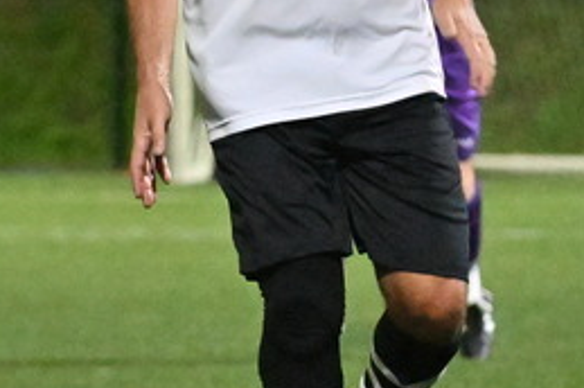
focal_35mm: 780
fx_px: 12637
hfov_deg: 2.6
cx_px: 97
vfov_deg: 1.8
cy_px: 210
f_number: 5.6
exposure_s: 1/500
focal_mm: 135
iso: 8000
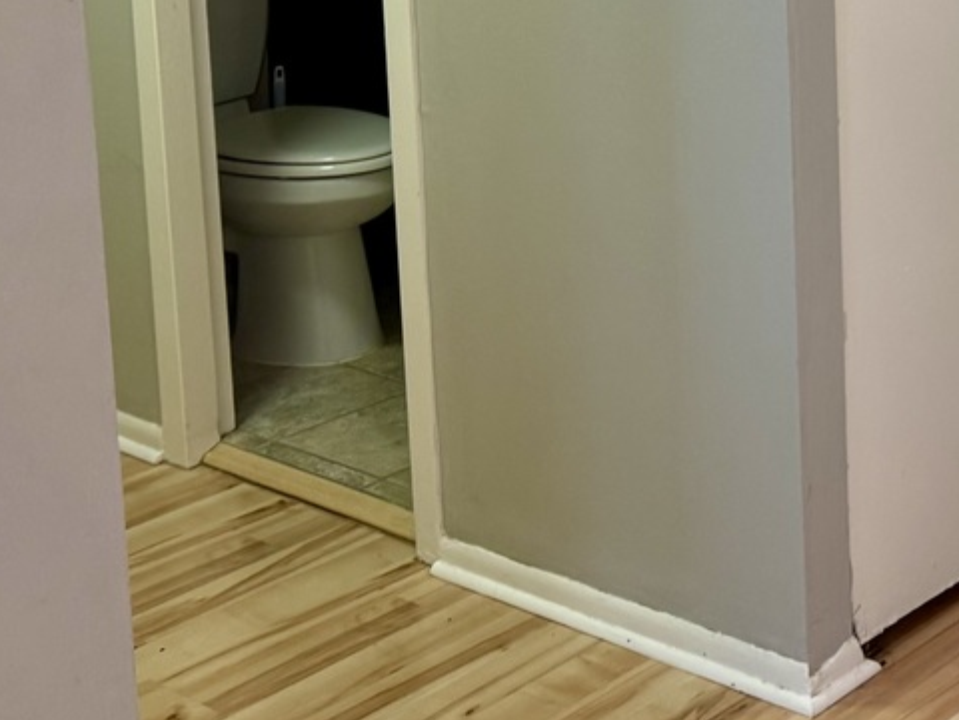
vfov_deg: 19.3
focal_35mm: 72
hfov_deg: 24.2
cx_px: 1187
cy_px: -144
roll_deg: +0.4
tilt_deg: -6.1
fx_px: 1995
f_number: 1.78
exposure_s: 1/60
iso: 160
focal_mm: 6.76
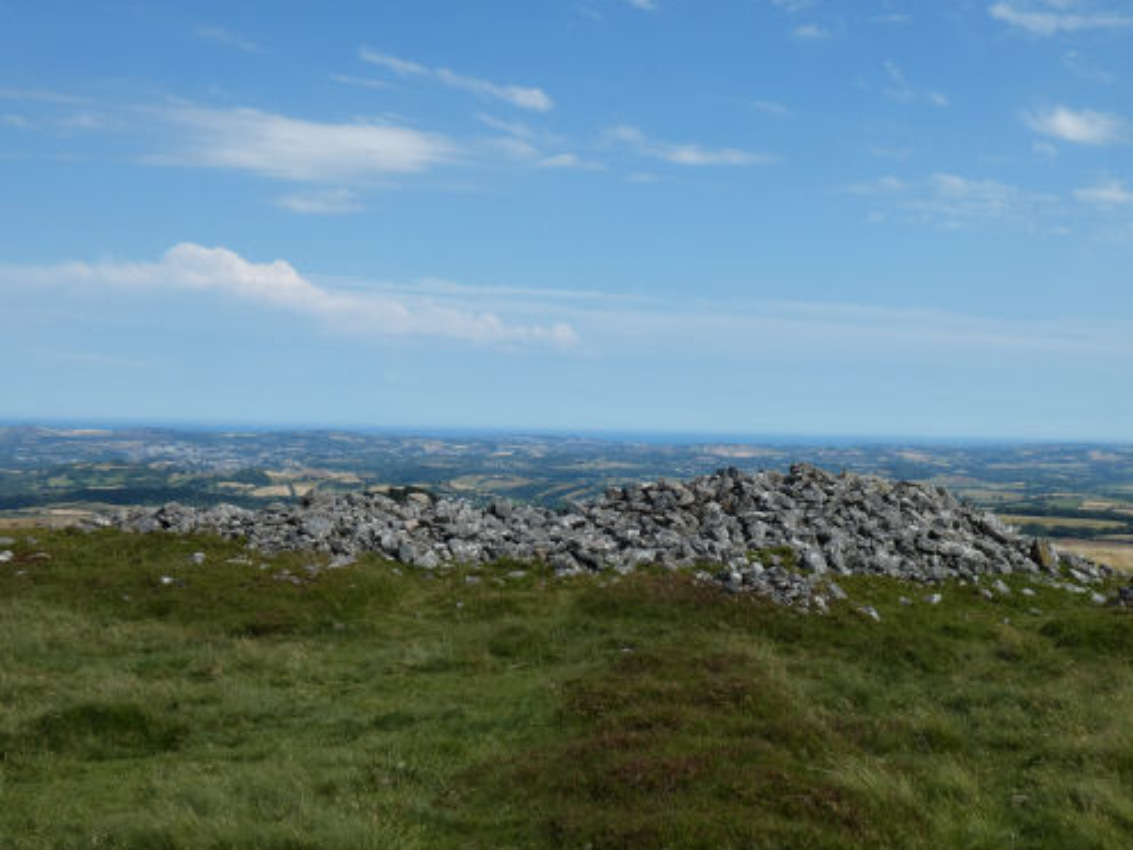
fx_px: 1506
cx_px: 630
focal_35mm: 46
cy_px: 480
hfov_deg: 41.2
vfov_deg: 31.5
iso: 80
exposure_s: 1/800
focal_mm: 6.8
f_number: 4
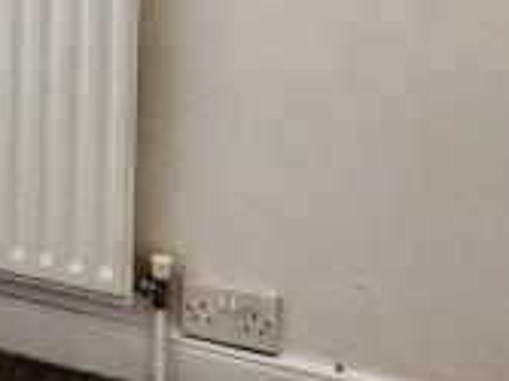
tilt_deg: -1.1
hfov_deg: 20.9
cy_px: -223
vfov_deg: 15.5
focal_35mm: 86
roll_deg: -0.6
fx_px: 1264
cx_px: -131
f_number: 2.2
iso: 50
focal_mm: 2.22
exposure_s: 1/100
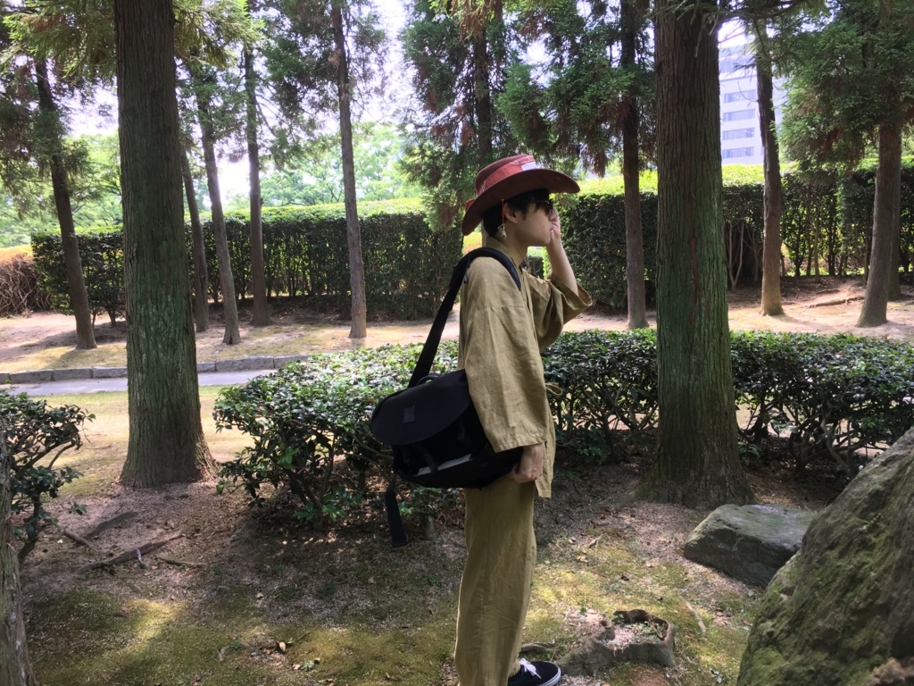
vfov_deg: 48.2
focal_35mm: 29
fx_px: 766
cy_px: 343
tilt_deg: -5.3
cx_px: 457
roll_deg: +0.2
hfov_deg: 61.7
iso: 40
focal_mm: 4.15
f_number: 2.2
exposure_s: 1/120
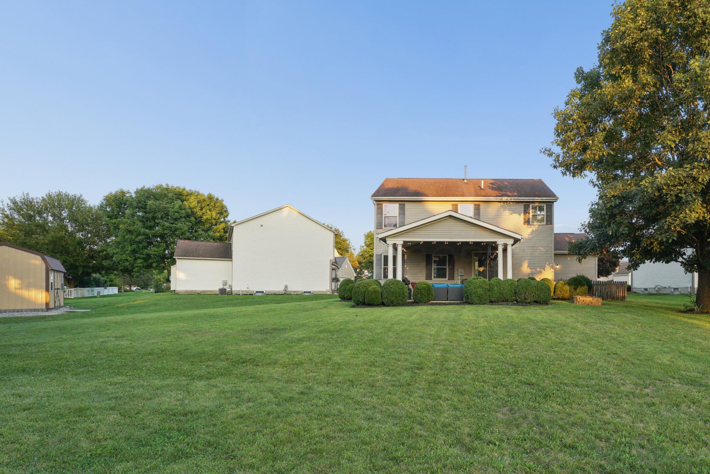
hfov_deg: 84.0
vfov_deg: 64.5
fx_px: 375
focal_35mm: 19
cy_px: 260
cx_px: 472
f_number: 8
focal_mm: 14
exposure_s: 1/160
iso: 640
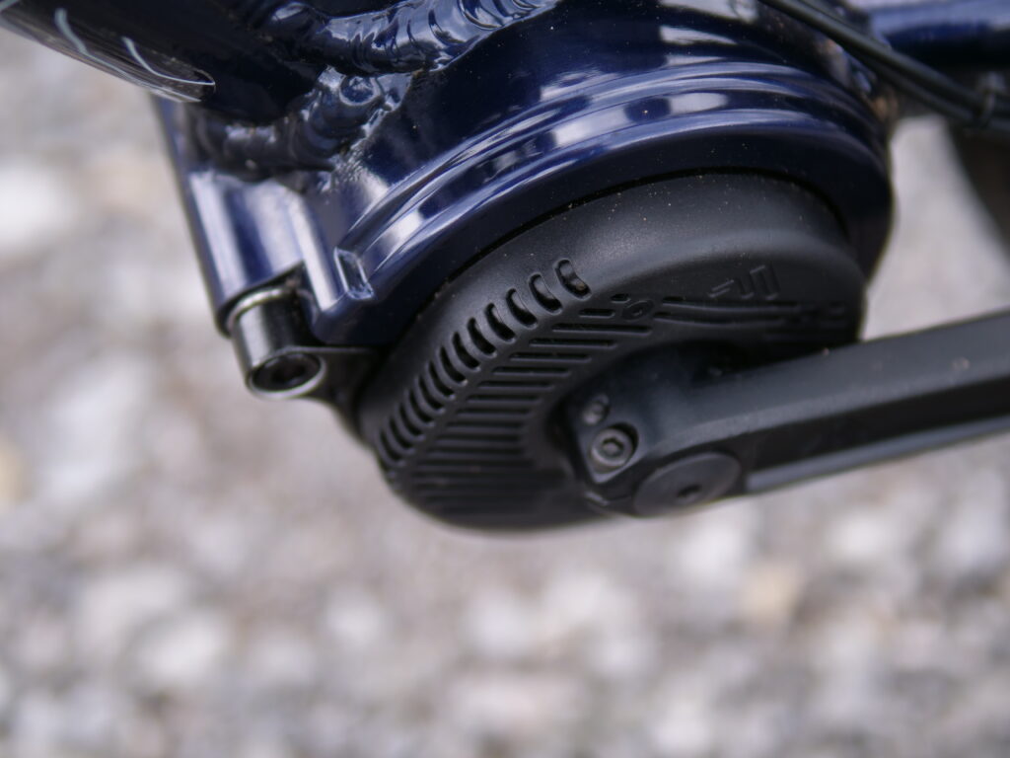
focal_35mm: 60
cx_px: 505
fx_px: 1751
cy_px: 379
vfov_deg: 24.4
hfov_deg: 32.2
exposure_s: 1/1000
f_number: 1.4
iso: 200
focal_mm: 30
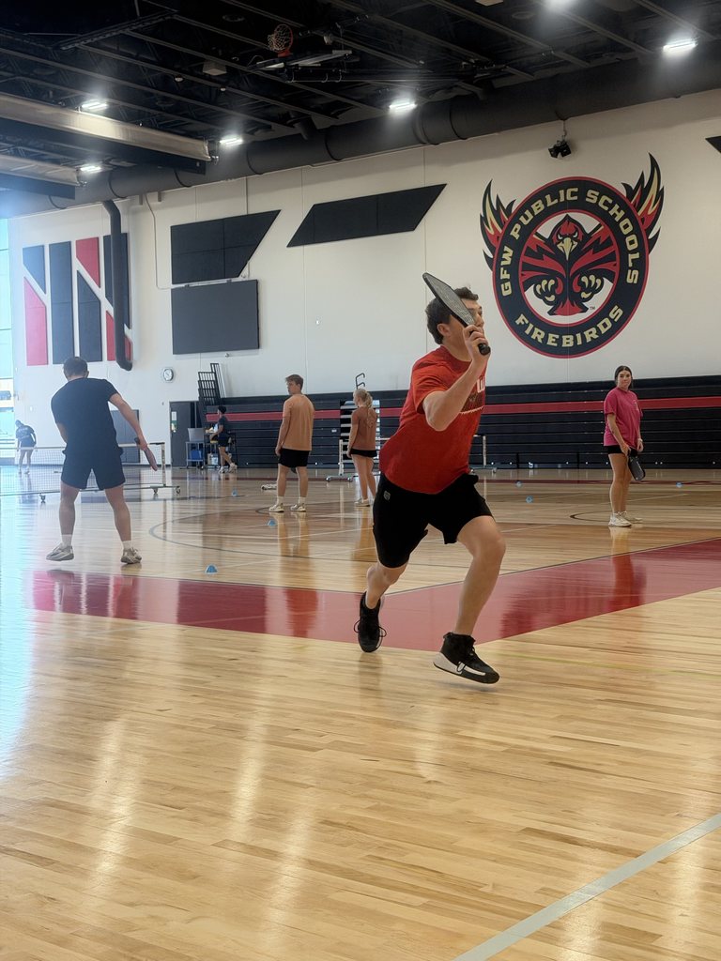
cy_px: 480
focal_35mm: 48
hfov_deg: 30.3
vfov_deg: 39.7
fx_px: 1333
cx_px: 360
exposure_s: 1/220
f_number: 1.78
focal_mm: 6.76
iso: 160
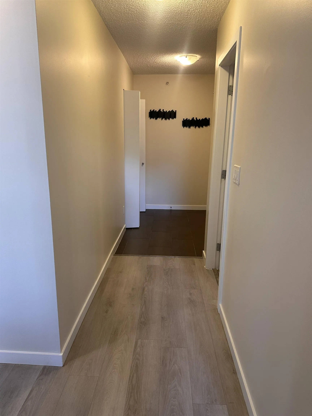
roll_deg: -1.8
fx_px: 288
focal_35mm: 24
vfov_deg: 71.6
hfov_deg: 56.8
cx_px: 156
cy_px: 208
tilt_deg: -11.8
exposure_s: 1/120
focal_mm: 6.86
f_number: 1.78
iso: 200
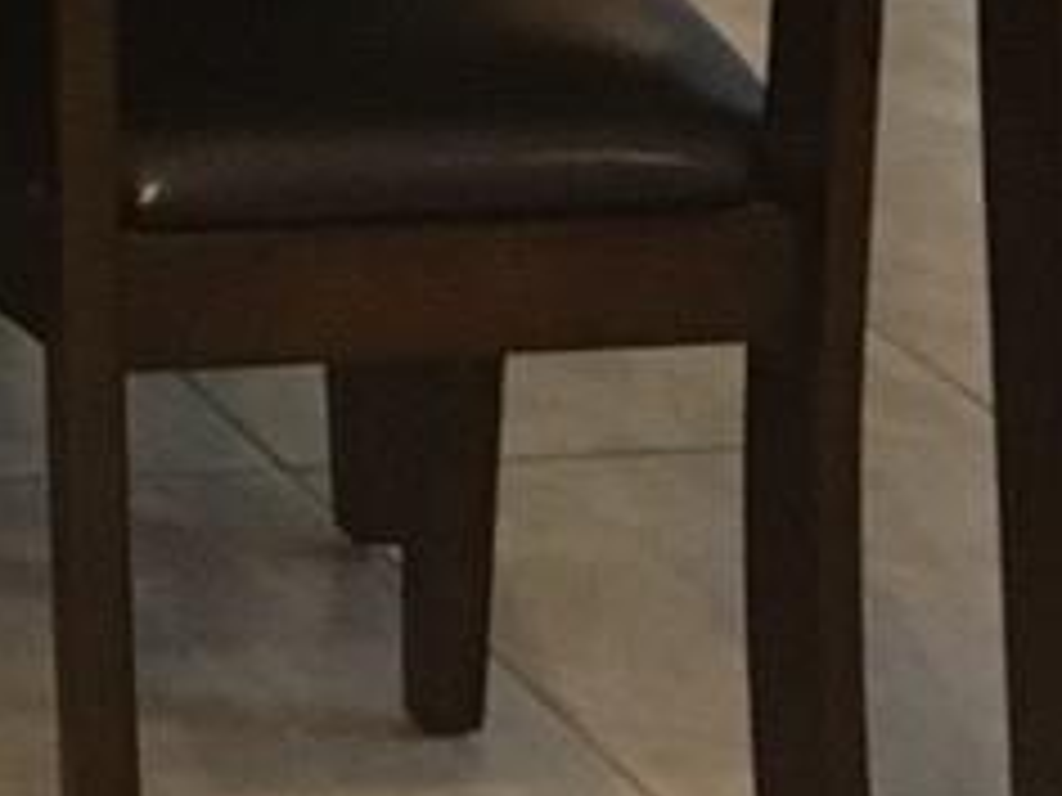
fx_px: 6044
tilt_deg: -2.7
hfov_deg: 8.9
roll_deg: -0.2
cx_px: -1665
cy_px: -1812
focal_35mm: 197
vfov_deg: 6.7
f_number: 2.2
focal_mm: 4.15
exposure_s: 1/17
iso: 200
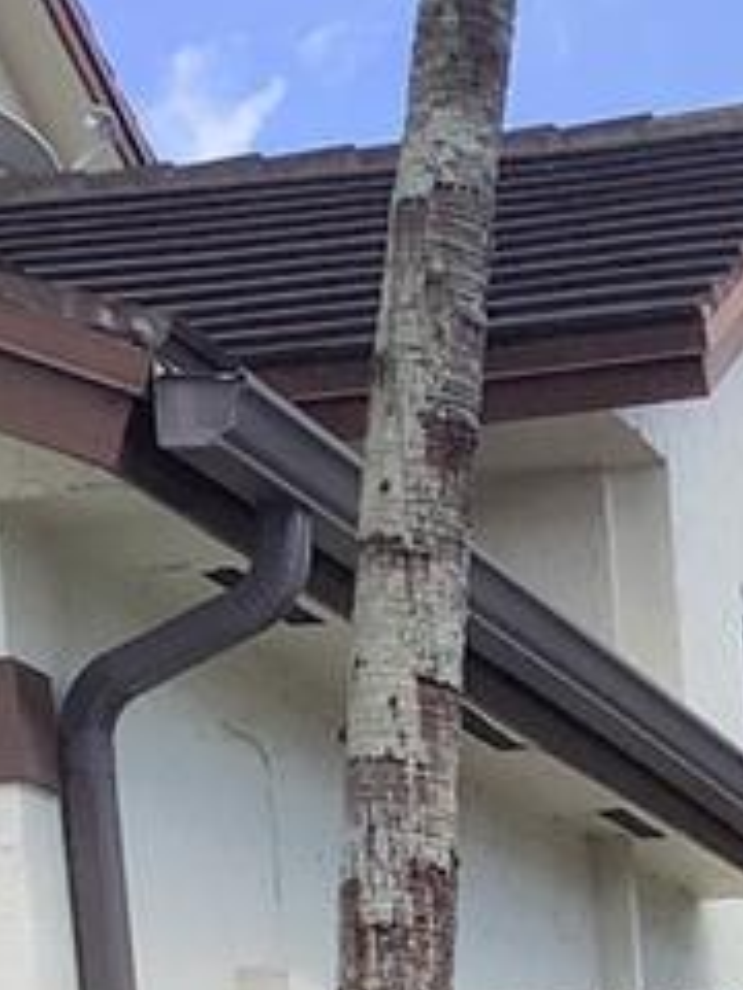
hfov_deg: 9.4
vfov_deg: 11.4
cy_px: 2001
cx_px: 1057
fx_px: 4436
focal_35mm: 155
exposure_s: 1/301
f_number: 2.4
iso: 25
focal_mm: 3.3
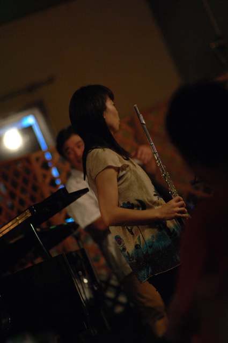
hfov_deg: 10.7
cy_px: 172
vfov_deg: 16.1
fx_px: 1214
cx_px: 114
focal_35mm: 128
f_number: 1.4
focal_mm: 85
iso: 800
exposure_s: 1/125
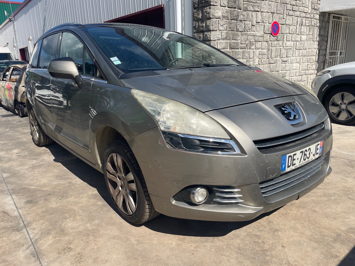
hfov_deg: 67.3
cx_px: 178
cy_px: 133
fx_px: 267
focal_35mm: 26
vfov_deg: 53.1
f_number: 1.6
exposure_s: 1/3401
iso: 32
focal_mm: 4.2
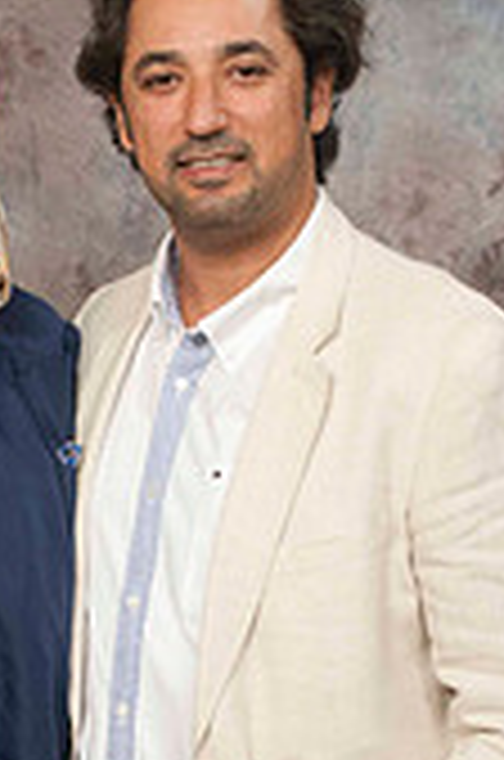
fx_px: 3374
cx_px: -2
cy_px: 576
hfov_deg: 8.5
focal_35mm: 160
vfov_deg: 12.8
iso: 250
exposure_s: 1/100
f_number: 5.6
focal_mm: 40
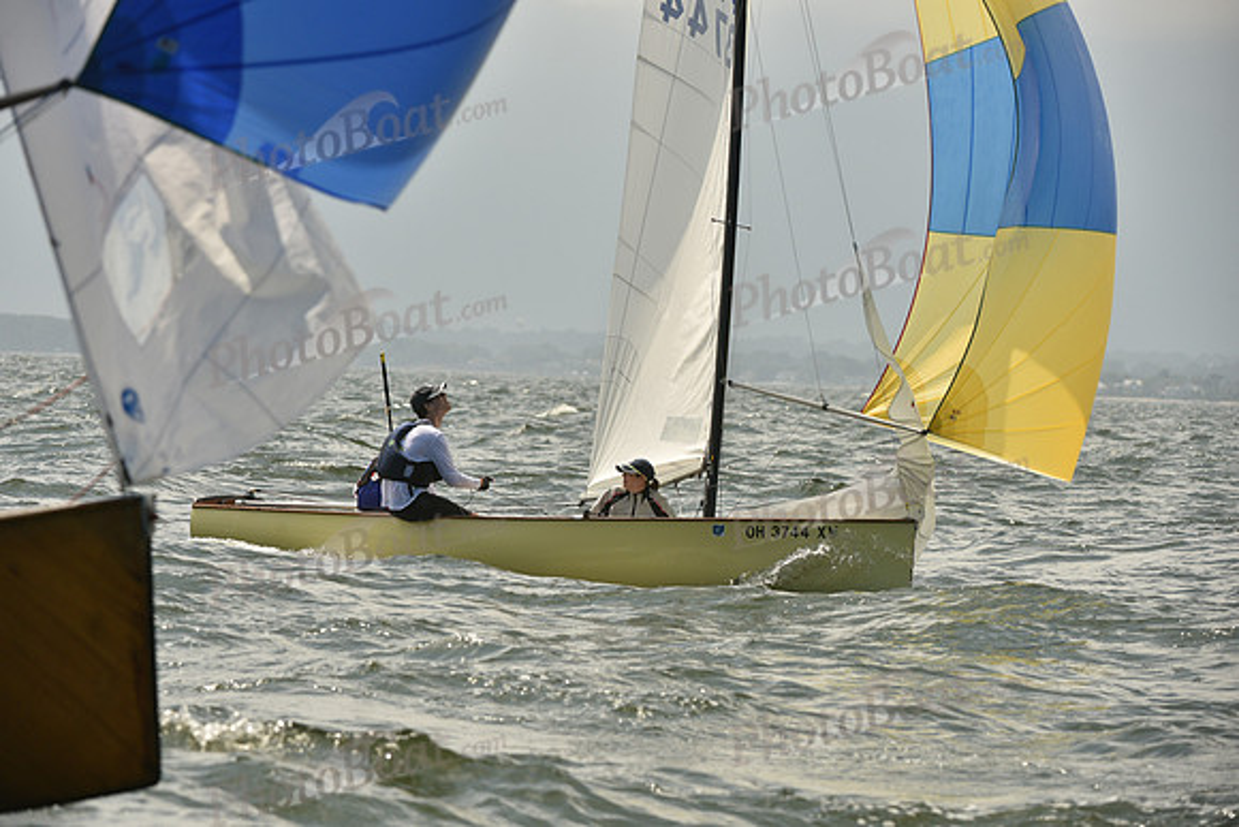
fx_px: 6885
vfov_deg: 6.9
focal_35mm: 200
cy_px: 414
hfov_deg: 10.3
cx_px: 620
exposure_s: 1/1600
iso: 250
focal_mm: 200
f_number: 6.3
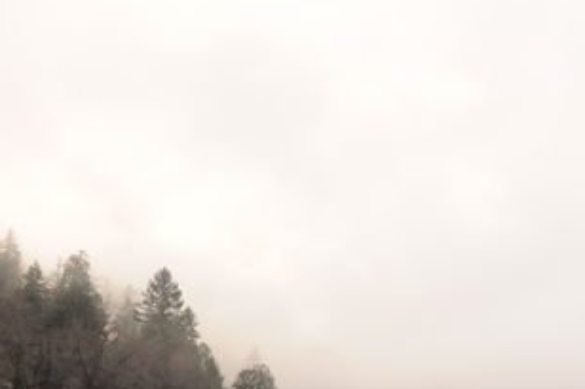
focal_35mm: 91
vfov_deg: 14.8
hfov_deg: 21.5
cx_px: 604
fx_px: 1478
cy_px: 359
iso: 320
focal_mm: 35
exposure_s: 1/640
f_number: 5
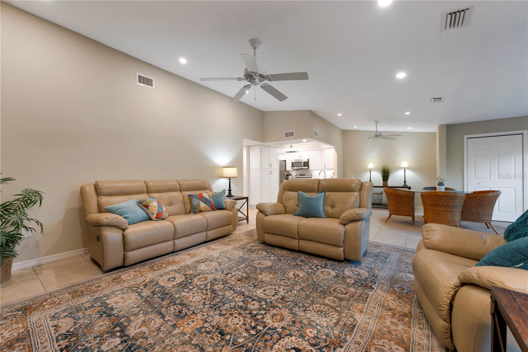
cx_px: 264
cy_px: 176
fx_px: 205
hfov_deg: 104.3
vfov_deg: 81.2
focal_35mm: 14
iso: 500
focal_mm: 14
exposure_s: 1/3
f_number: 8
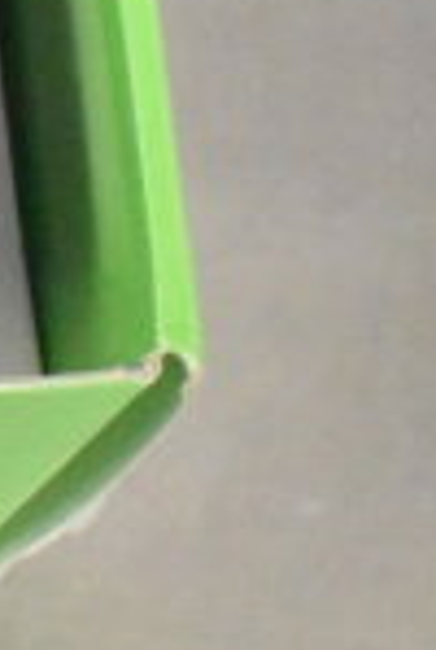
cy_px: -190
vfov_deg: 8.7
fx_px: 4213
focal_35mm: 233
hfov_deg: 5.6
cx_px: -872
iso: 14400
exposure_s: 1/60
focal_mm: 38
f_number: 4.8
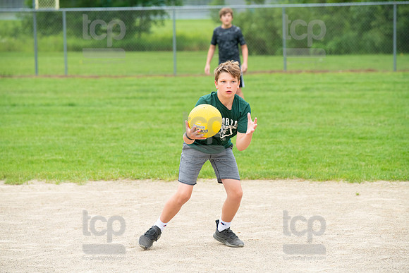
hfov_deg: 11.4
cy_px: 136
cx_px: 204
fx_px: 2045
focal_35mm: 180
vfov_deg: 7.6
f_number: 5.6
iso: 1250
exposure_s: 1/1000
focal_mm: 180
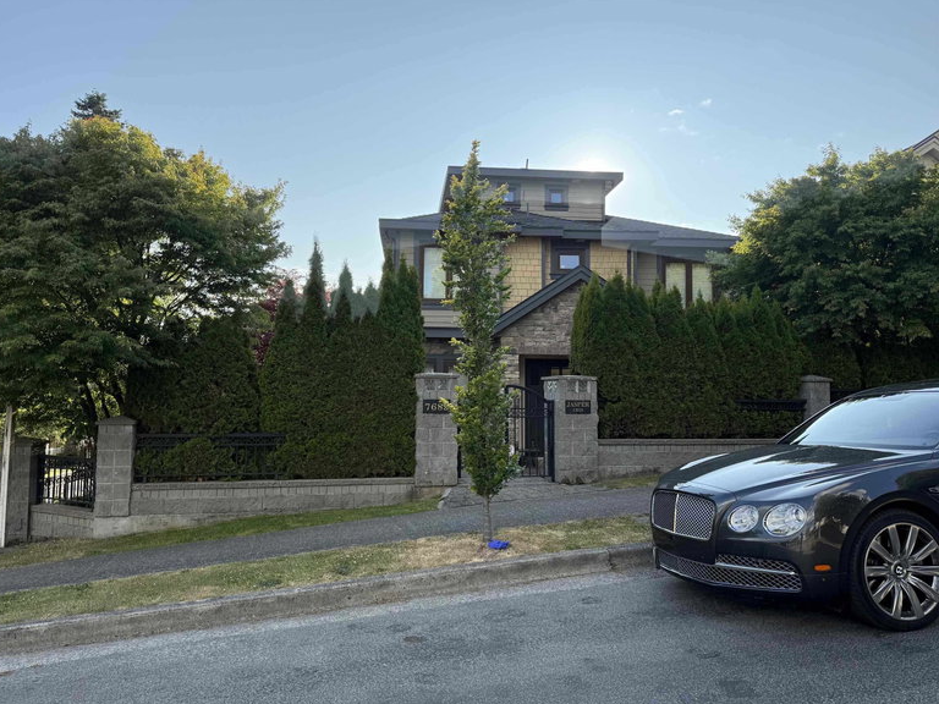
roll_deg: -1.0
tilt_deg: +4.7
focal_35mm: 25
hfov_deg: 69.4
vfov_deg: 54.9
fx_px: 678
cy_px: 342
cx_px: 451
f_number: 1.78
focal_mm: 6.76
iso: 80
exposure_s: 1/1949
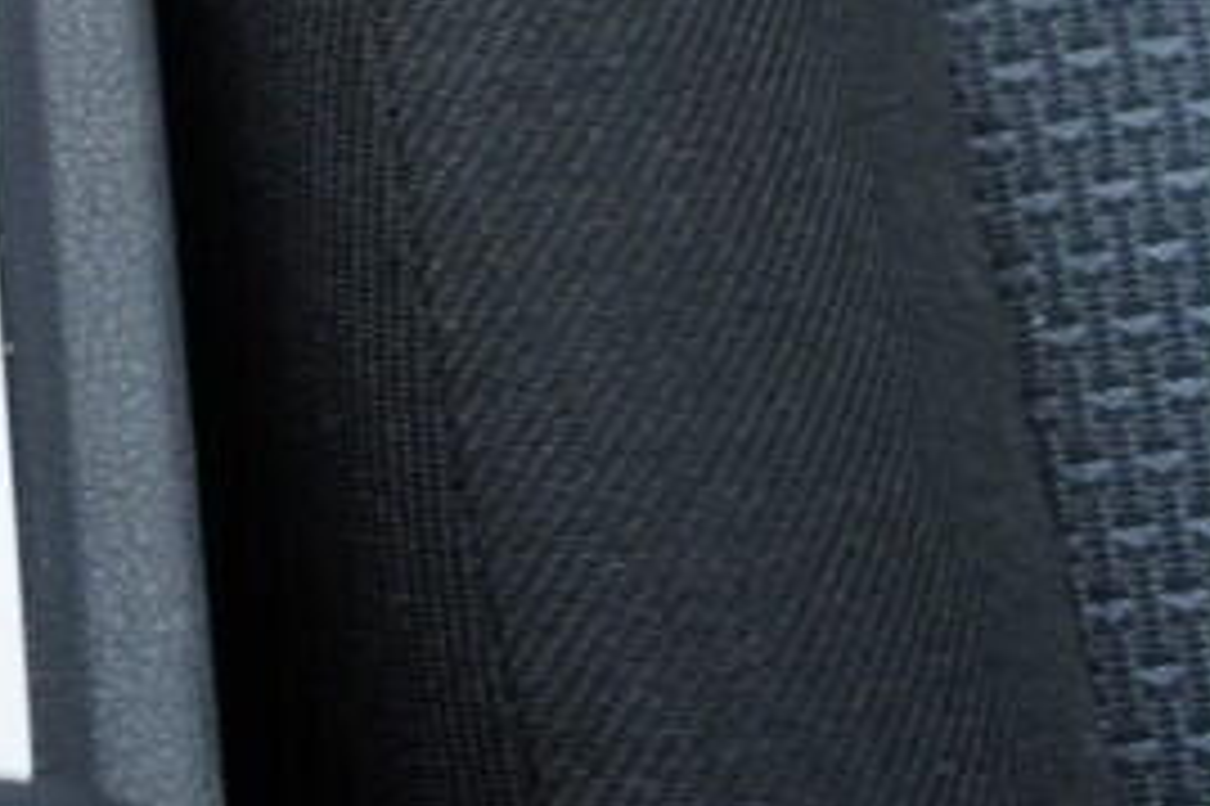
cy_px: -1063
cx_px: -958
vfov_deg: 6.8
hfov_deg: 10.1
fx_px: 6483
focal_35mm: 193
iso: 250
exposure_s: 1/40
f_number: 2.8
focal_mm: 24
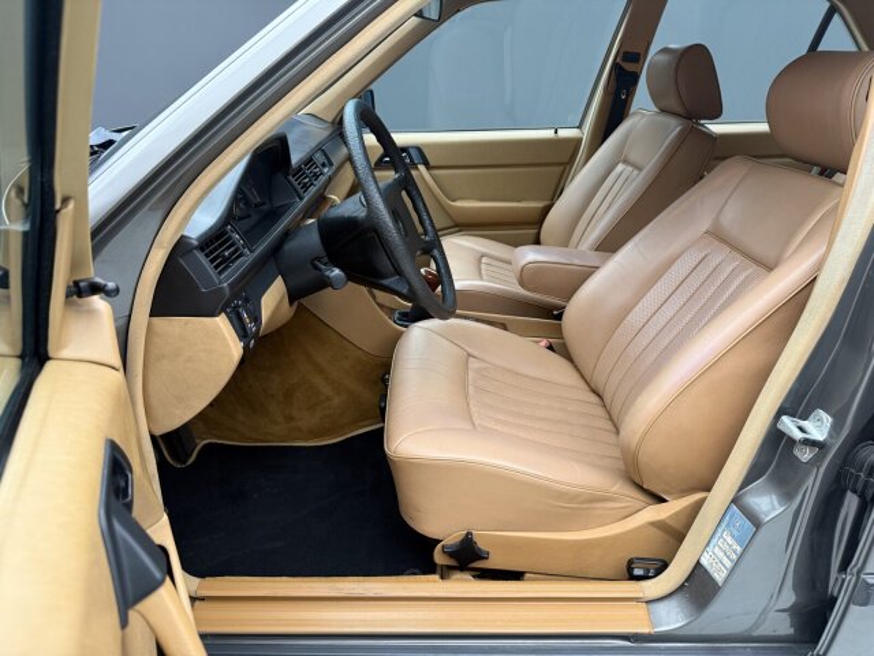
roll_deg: +0.1
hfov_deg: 71.6
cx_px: 437
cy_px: 328
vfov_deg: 56.8
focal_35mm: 24
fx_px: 606
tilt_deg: -23.7
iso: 250
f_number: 1.78
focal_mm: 6.76
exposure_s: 1/49
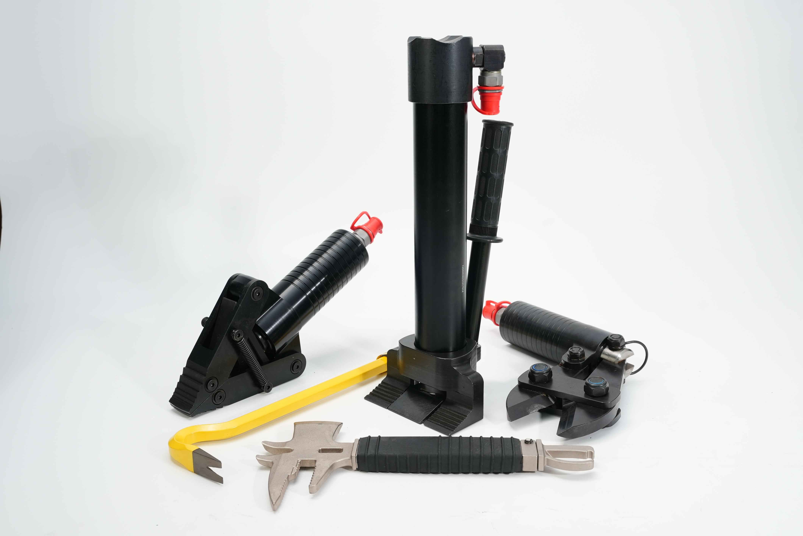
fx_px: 864
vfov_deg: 34.5
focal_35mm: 39
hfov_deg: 49.9
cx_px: 402
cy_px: 268
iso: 400
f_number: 9
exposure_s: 1/100
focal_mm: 38.7
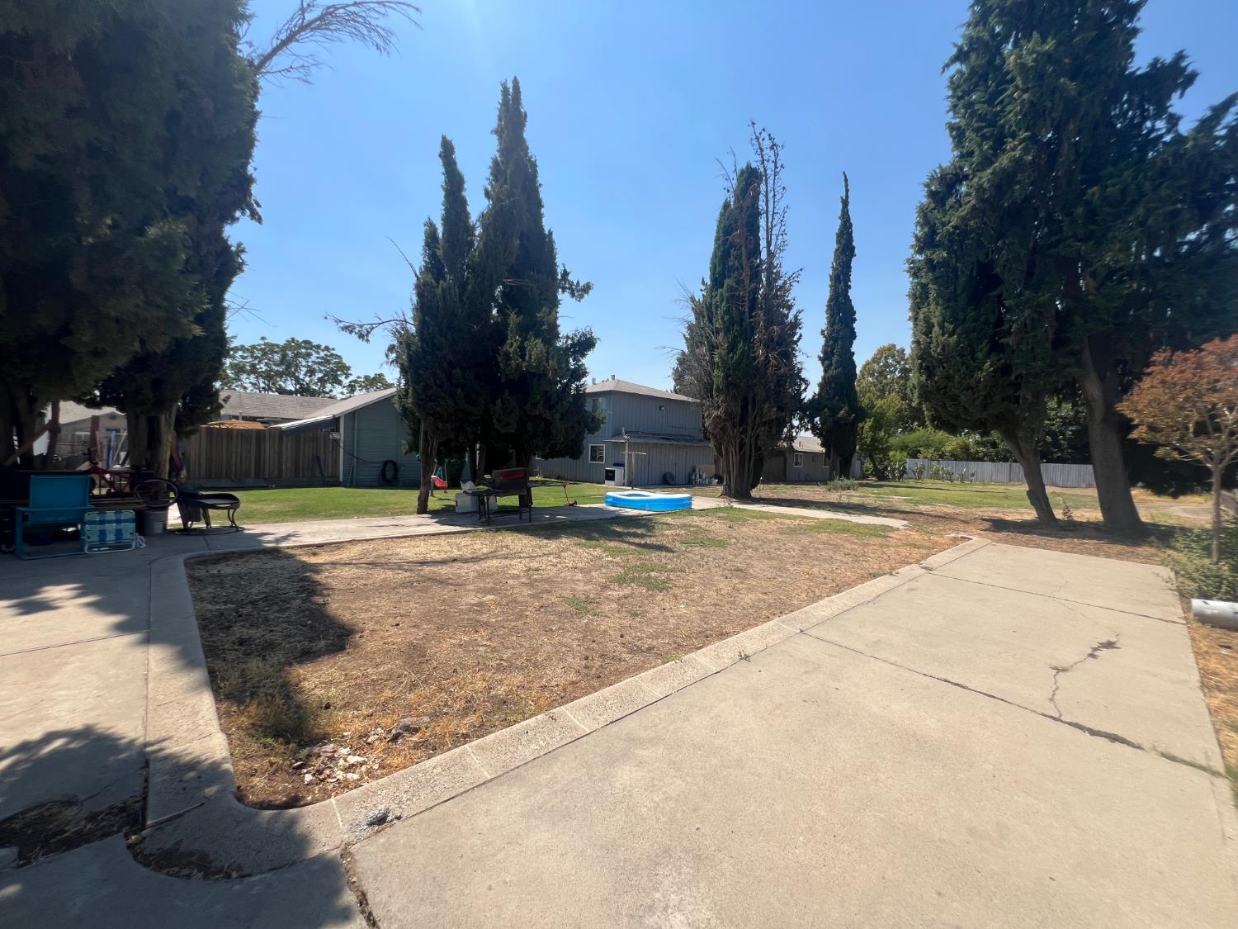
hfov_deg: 106.2
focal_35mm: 13
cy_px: 464
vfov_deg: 89.9
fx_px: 465
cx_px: 619
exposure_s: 1/1449
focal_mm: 1.57
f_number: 1.8
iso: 32
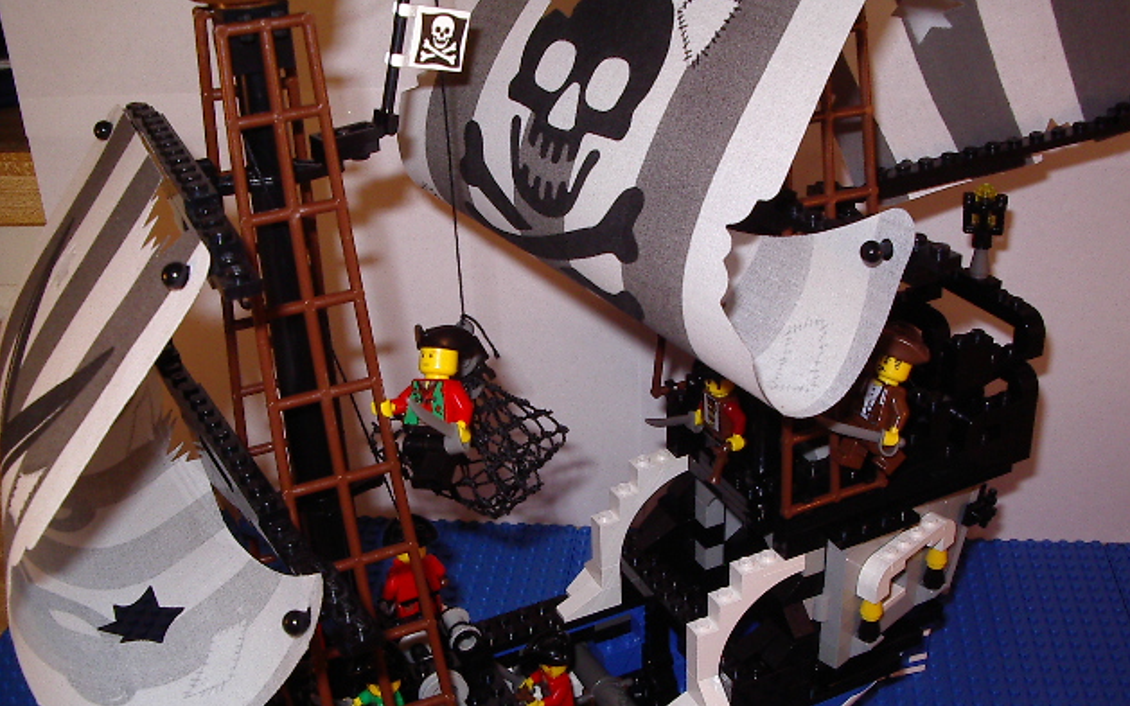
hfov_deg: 48.2
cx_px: 573
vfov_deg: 31.2
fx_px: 1263
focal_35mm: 41
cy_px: 410
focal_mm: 5.8
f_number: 4.8
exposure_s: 1/60
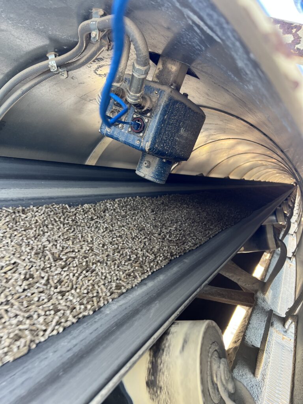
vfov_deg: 67.3
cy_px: 202
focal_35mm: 26
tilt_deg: -12.4
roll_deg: -21.8
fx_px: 303
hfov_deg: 53.1
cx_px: 152
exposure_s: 1/121
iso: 100
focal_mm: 5.7
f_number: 1.5
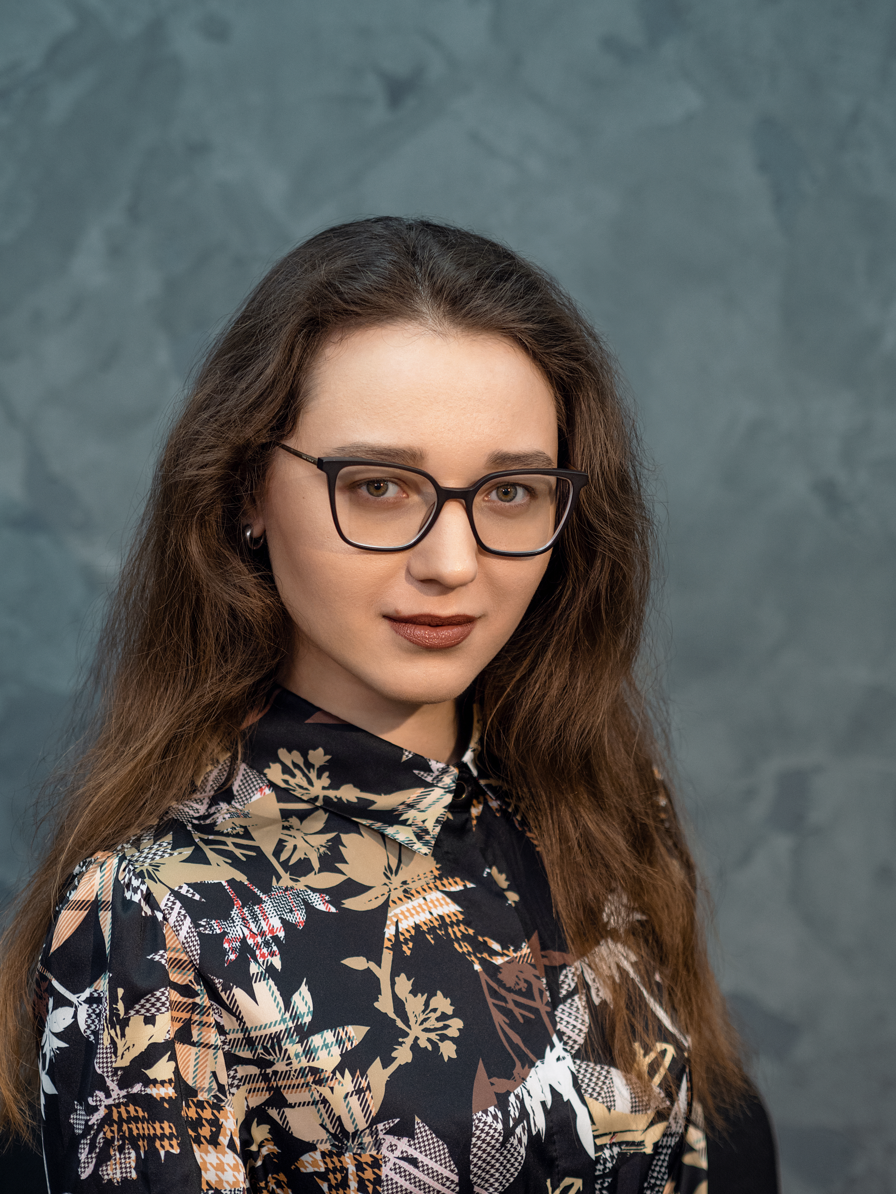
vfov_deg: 21.8
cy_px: 597
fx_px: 3106
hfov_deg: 16.4
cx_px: 448
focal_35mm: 90
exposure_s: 1/200
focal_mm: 45
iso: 320
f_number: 2
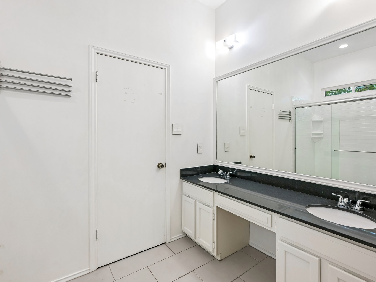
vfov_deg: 74.7
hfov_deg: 91.0
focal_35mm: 17
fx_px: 185
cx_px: 196
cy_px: 136
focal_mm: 15
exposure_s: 1/15
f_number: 6.7
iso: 160
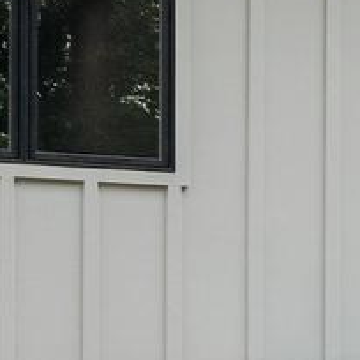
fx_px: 3612
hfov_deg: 5.3
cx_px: 1156
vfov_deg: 5.7
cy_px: 165
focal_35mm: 307
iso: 100
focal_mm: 24
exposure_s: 1/125
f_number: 5
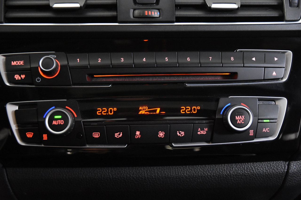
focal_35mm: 57
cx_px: 150
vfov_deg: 23.8
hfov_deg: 35.1
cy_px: 100
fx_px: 476
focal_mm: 38
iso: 6400
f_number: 3.5
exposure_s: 1/60
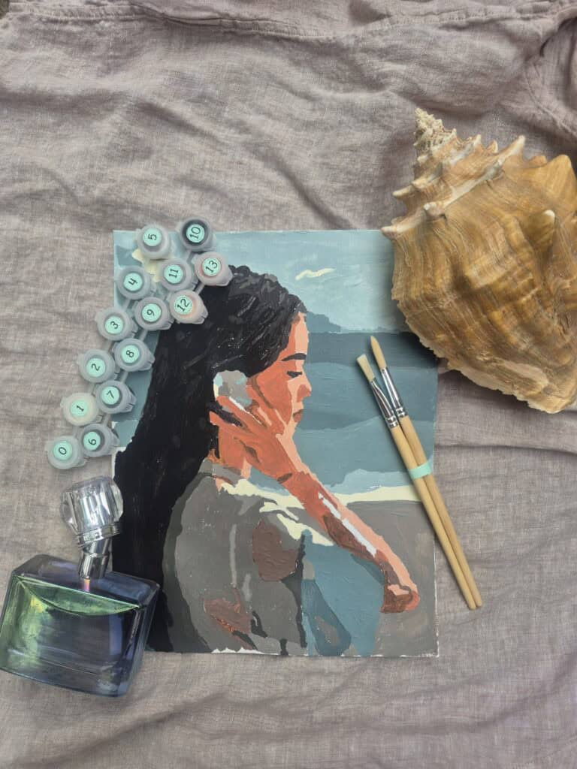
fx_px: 511
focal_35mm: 23
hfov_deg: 58.9
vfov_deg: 73.9
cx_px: 288
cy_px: 384
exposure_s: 1/273
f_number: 1.8
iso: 25
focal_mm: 5.4
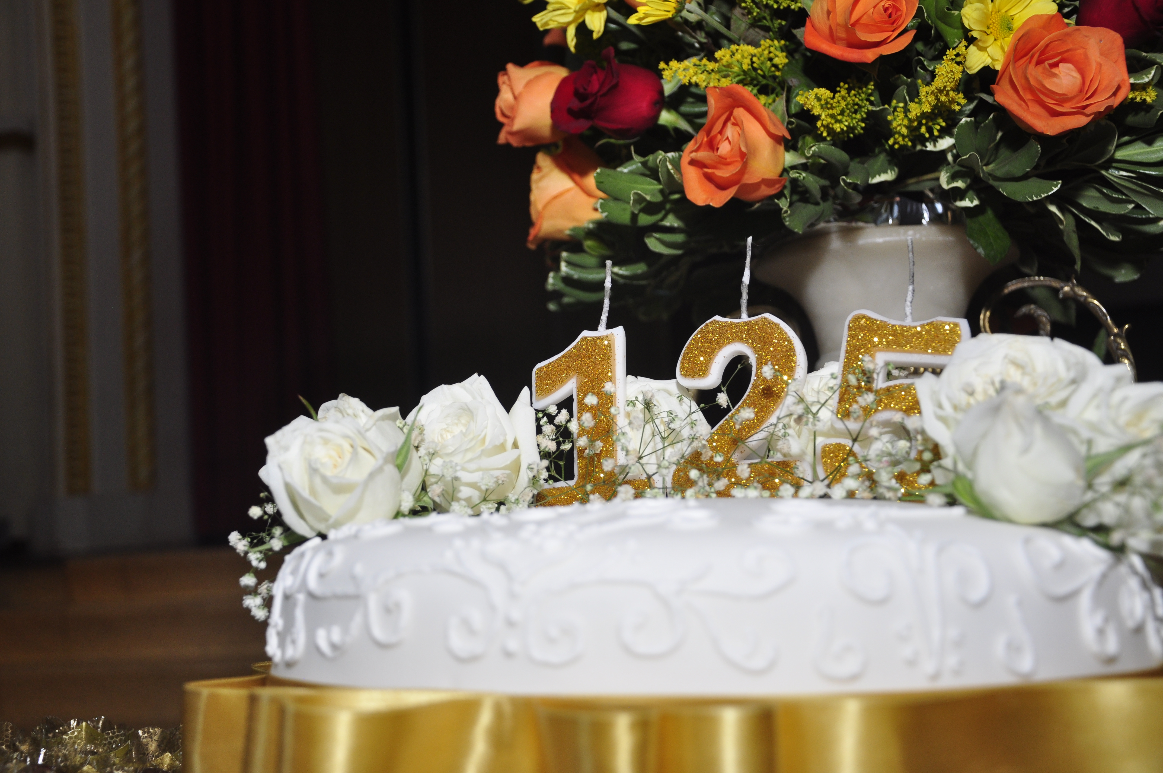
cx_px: 582
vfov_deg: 26.4
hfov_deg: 38.9
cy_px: 386
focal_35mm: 51
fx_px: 1646
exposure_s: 1/60
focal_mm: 34
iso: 400
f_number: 4.2
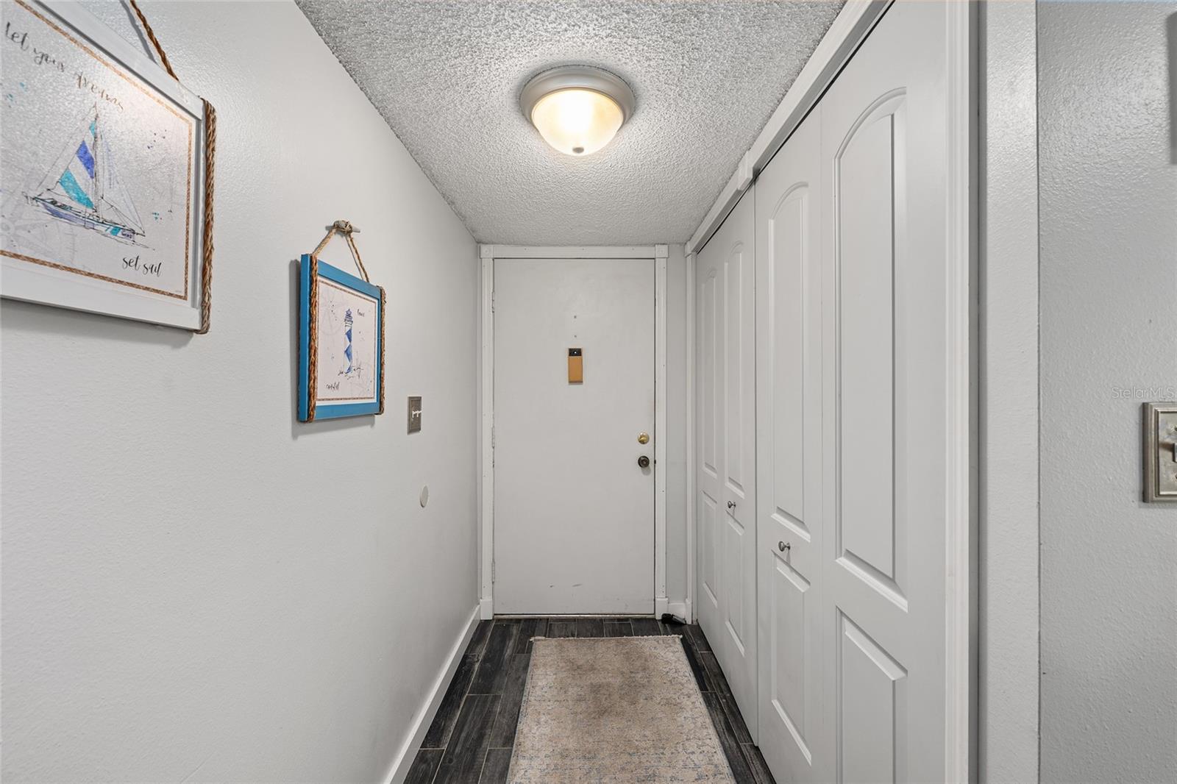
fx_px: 458
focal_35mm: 14
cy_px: 392
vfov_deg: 81.2
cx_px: 588
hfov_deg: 104.3
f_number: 8
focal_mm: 14
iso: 320
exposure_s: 1/5
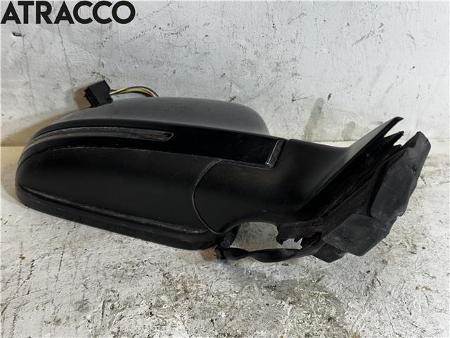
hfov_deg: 39.7
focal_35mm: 48
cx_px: 225
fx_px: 624
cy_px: 169
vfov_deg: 30.3
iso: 80
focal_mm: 6.86
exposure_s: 1/100
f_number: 1.78
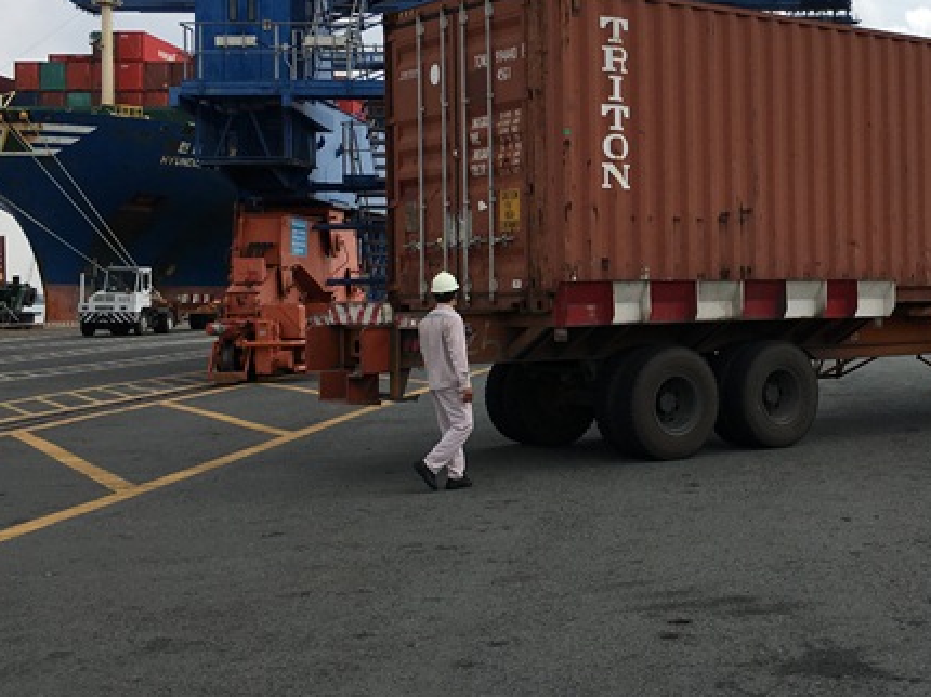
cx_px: 749
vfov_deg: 27.0
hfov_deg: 34.4
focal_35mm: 54
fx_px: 1452
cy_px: 286
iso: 25
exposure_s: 1/2404
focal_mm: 4.15
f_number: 2.2
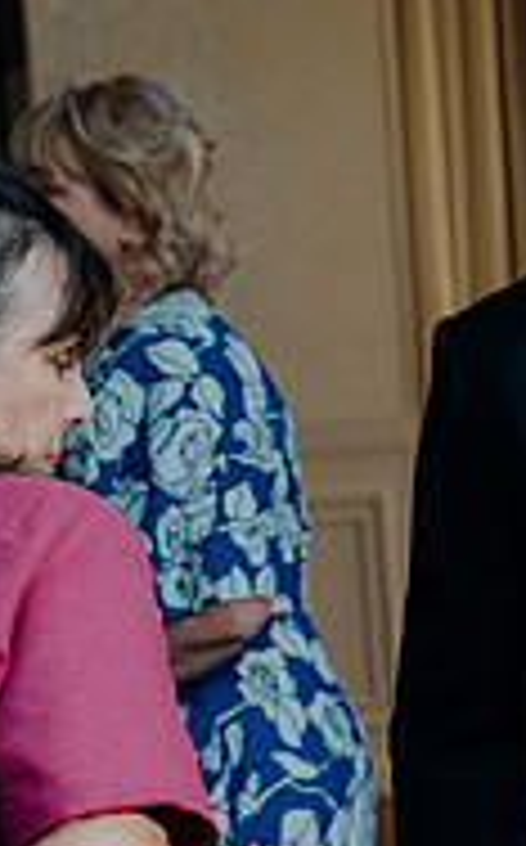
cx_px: 490
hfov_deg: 9.0
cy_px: 569
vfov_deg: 14.4
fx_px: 3336
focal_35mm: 145
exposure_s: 1/160
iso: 2500
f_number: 3.5
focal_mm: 46
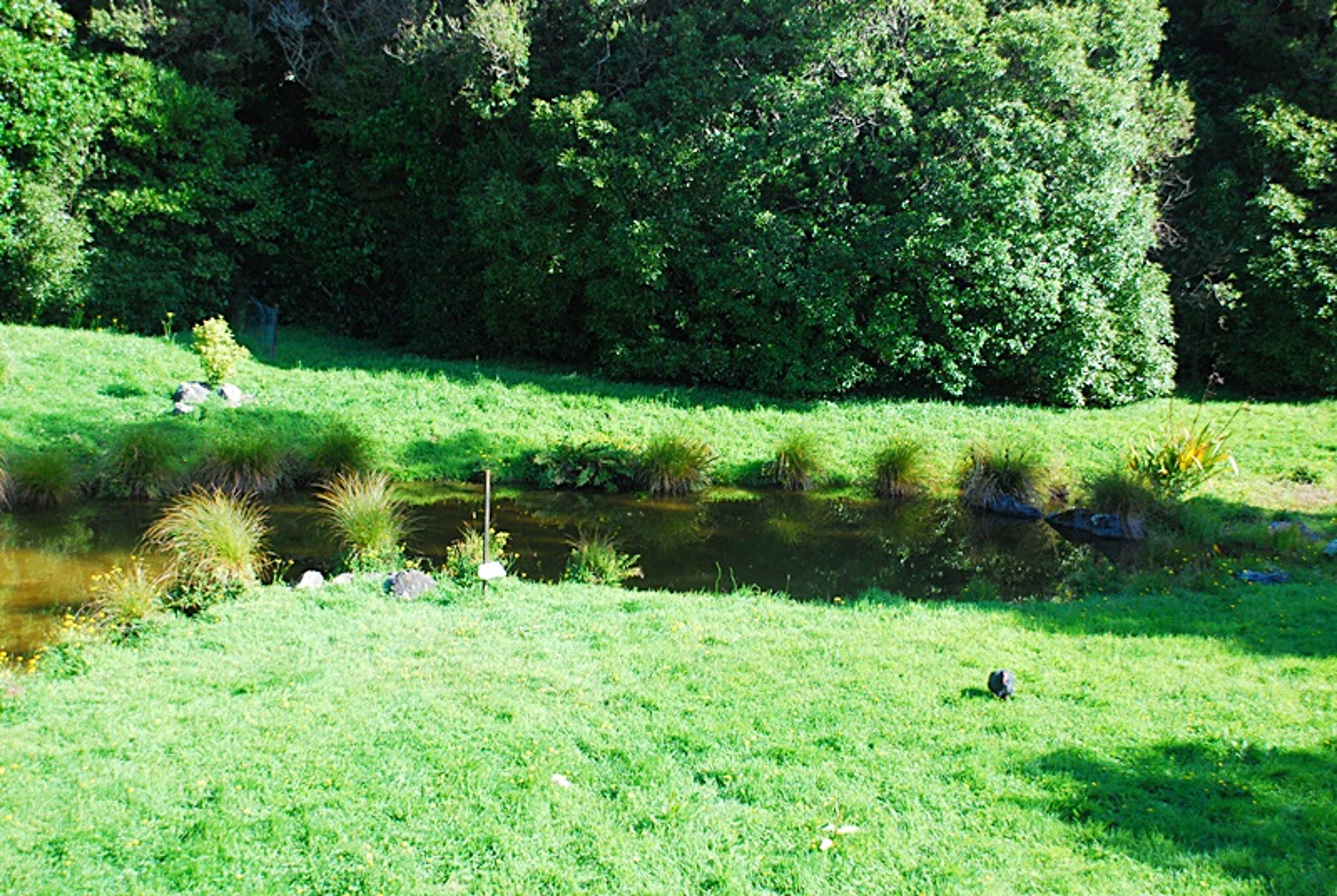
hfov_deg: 35.0
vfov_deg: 23.9
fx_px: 2120
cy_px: 448
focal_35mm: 57
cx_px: 668
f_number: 5.6
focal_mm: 38
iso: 400
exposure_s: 1/400
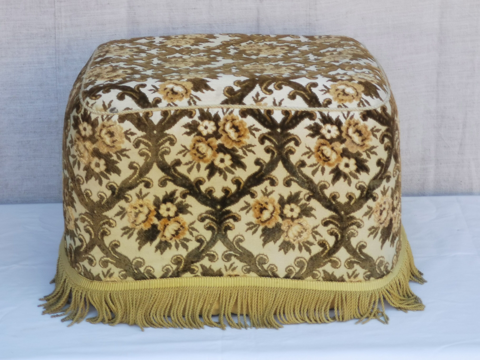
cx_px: 240
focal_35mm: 116
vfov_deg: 12.8
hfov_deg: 17.0
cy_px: 180
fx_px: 1609
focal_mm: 7.48
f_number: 2.4
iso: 50
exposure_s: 1/100
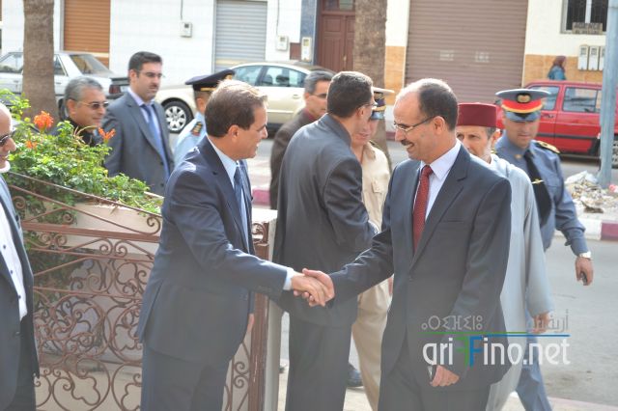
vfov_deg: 20.1
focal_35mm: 68
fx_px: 1158
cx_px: 309
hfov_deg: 29.9
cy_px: 206
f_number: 5.6
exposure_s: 1/125
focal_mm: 45
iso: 125
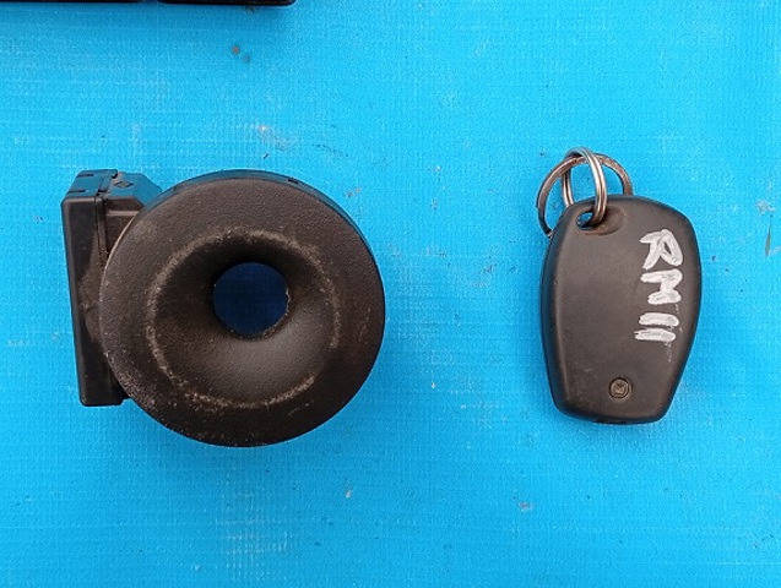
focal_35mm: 52
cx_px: 390
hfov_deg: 36.8
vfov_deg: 28.1
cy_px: 294
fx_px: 1175
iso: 53
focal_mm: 3.96
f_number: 1.8
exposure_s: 1/123
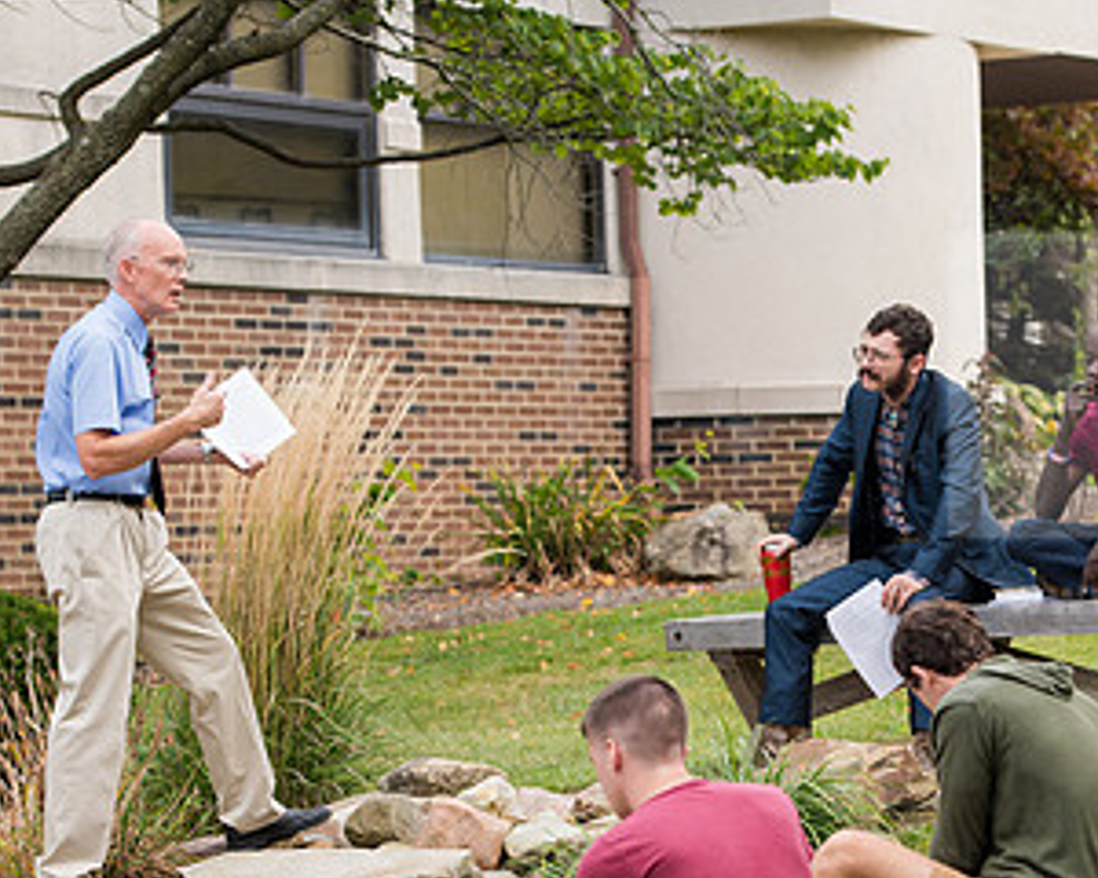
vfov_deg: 9.9
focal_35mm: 156
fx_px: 5069
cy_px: 675
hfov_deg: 12.3
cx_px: 838
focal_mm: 86
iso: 200
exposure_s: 1/400
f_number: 4.5
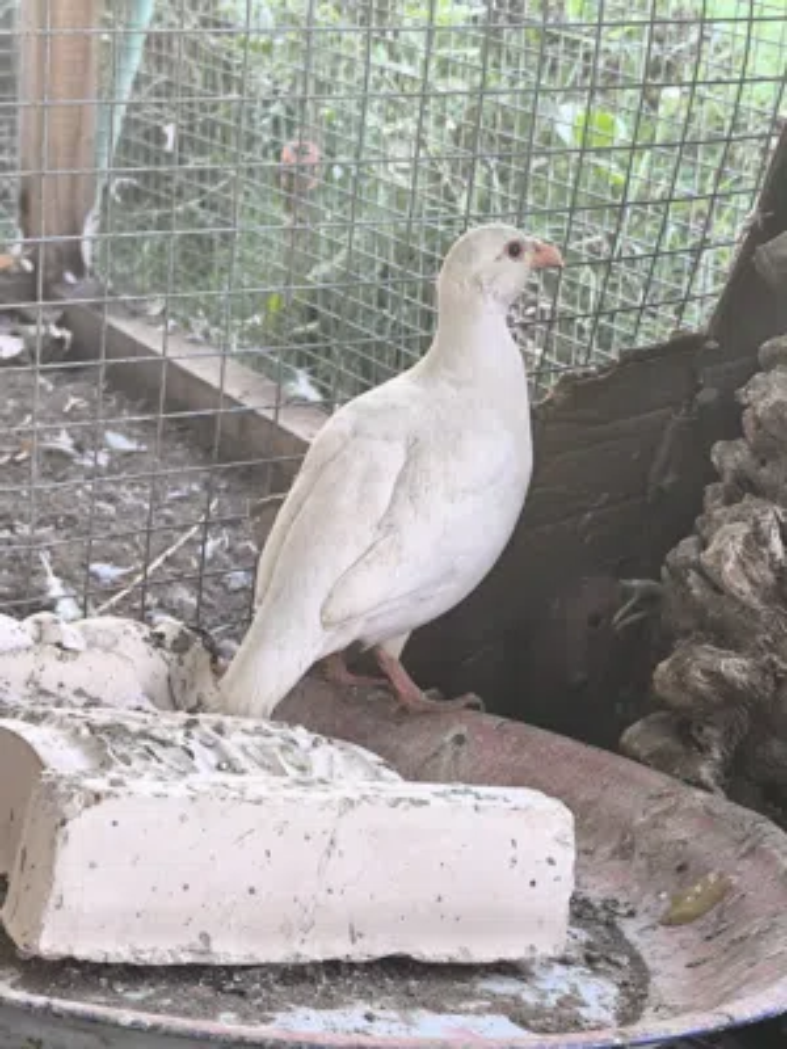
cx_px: 394
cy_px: 524
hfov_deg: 21.0
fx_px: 2122
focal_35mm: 70
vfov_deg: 27.8
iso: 320
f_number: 1.65
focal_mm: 6.14
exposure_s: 1/100
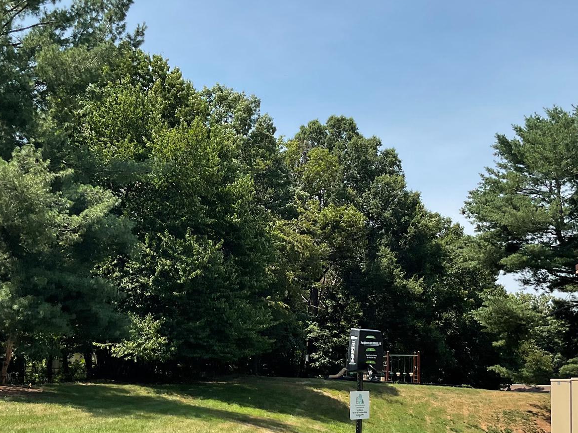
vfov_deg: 28.3
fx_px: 851
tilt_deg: +7.0
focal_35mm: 51
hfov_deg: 37.5
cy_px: 294
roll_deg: -1.0
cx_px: 257
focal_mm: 3
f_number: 1.8
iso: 16
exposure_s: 1/1015
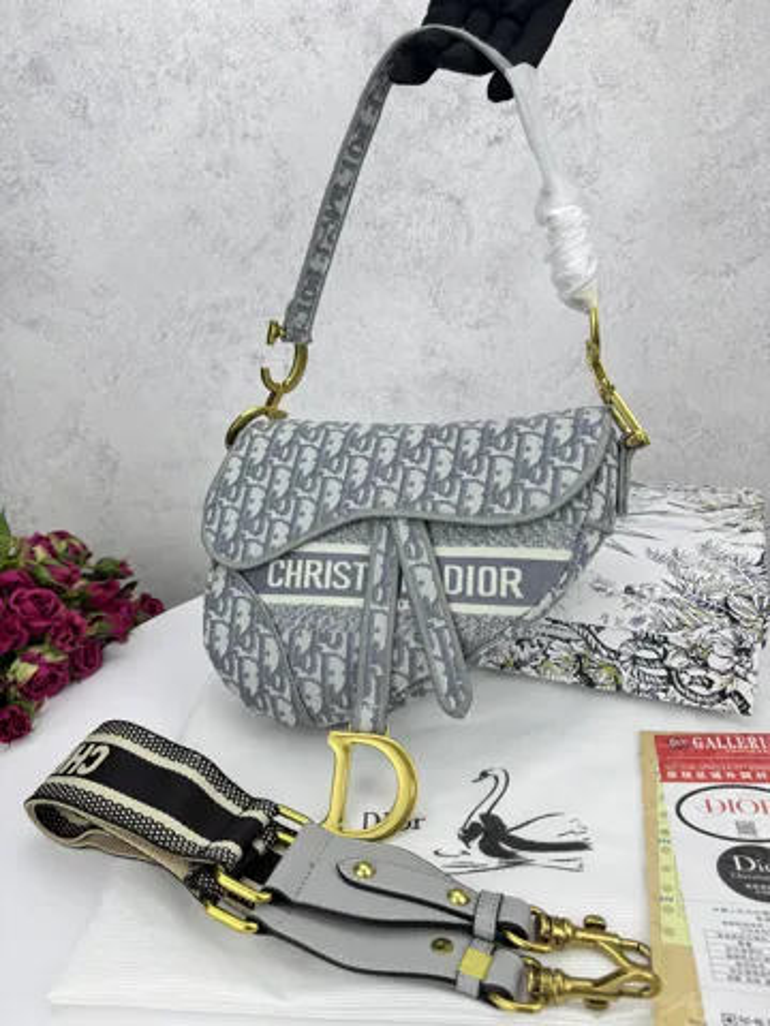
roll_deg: +2.2
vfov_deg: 71.6
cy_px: 513
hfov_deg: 56.8
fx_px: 712
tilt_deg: -19.4
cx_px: 385
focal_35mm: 24
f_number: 1.78
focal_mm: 6.76
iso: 80
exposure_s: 1/582
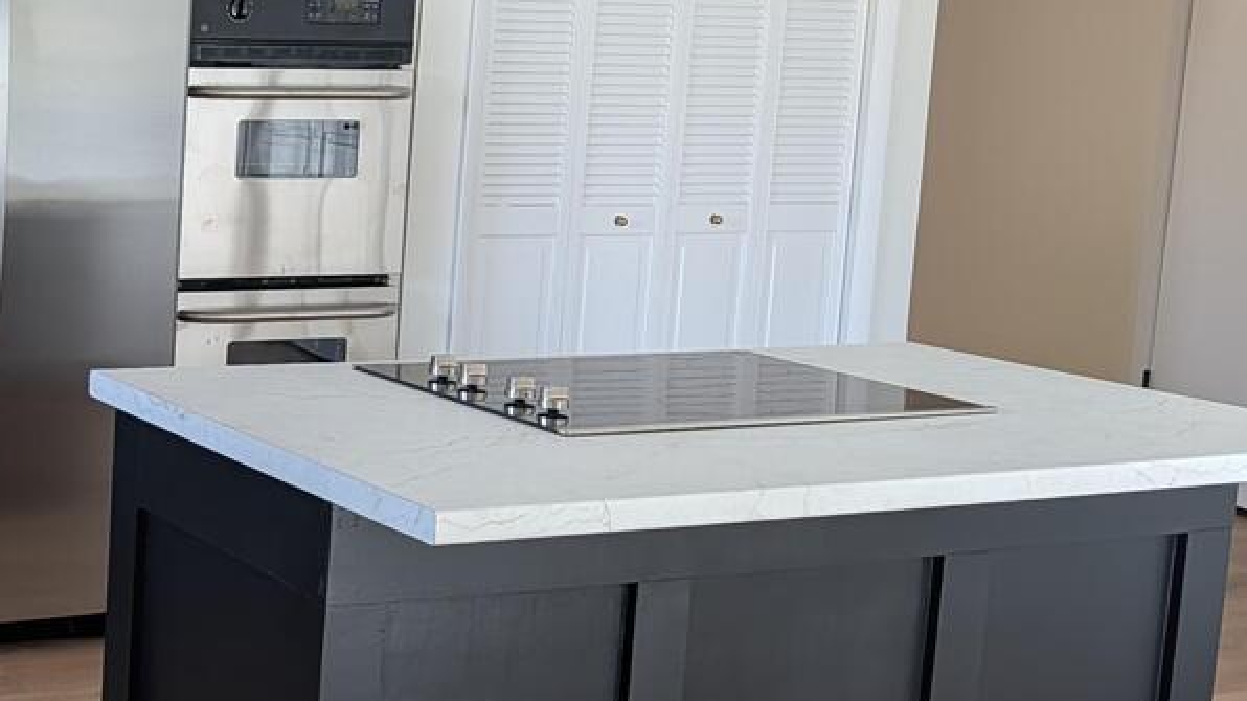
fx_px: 2083
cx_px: 10
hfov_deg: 31.0
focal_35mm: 63
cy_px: 272
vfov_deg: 19.1
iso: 73
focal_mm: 6.9
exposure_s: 1/71.8
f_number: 1.68
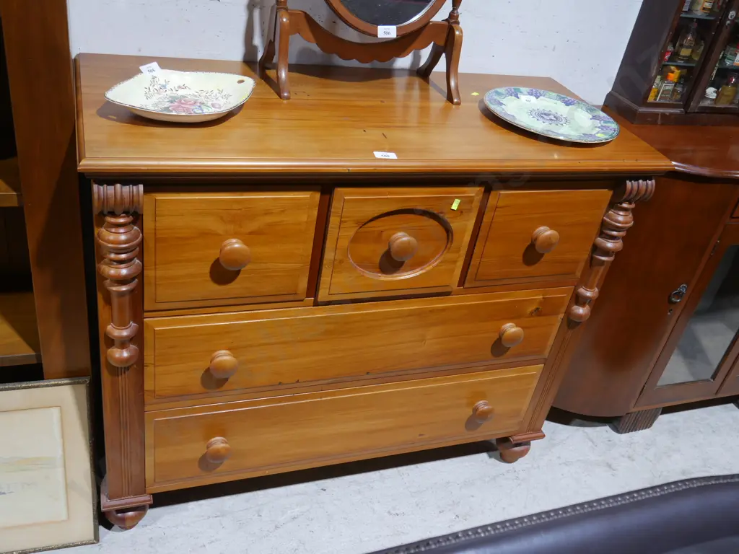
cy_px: 277
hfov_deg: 56.8
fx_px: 683
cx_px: 370
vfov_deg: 44.2
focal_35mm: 32
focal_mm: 16
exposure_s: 1/60
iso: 500
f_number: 3.6
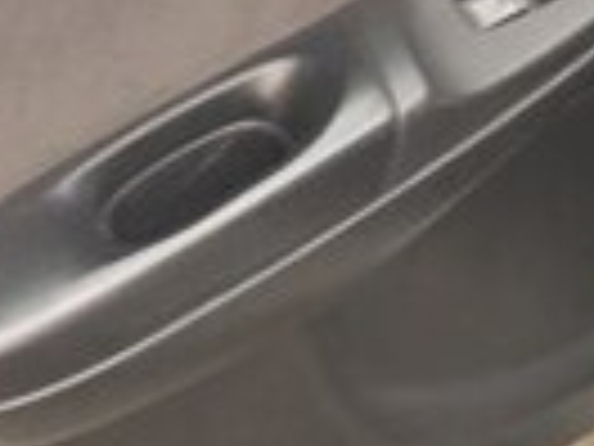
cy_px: -133
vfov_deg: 10.0
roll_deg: -3.2
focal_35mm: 145
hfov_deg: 13.6
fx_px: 2488
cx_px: 338
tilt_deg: -31.7
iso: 50
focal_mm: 4.15
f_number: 2.2
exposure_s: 1/33
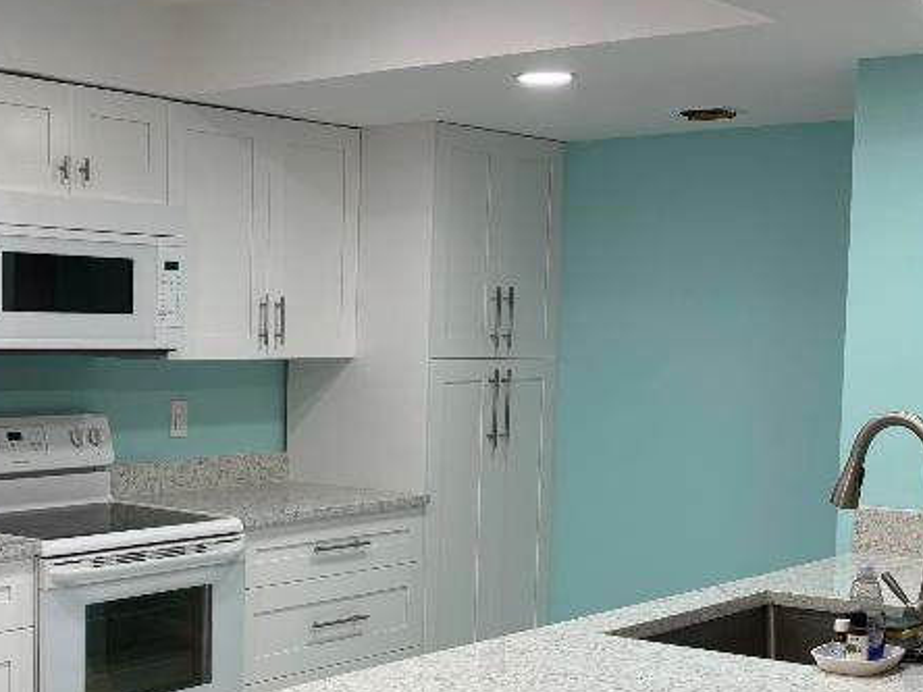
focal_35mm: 60
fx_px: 1600
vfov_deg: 24.3
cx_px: 237
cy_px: 472
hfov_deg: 31.6
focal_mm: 5.96
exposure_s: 1/120
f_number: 1.6
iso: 80
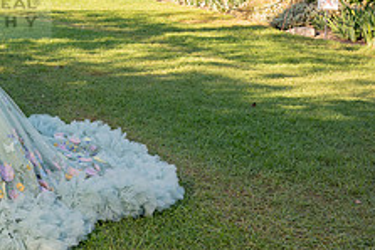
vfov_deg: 19.4
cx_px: -94
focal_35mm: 68
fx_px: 709
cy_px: -3
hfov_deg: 25.9
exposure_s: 1/200
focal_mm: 24
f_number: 7.1
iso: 200
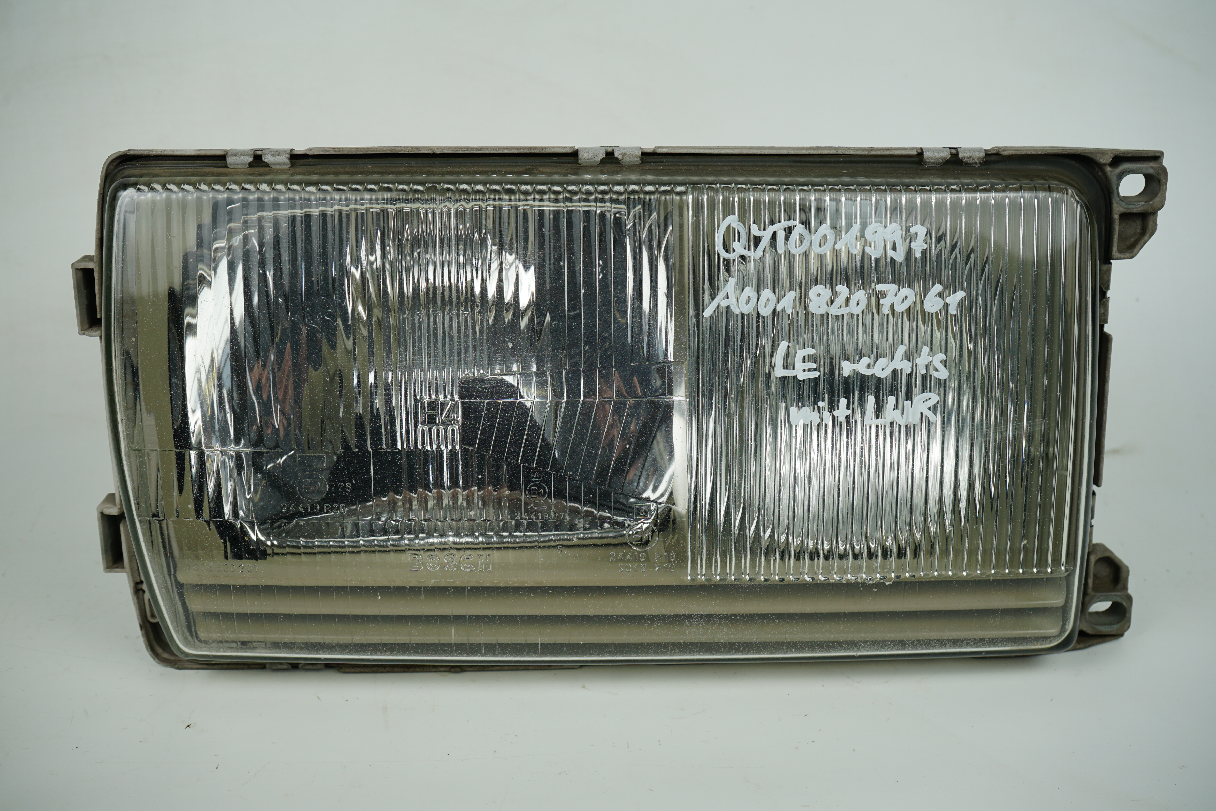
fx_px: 1587
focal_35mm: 47
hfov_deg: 41.9
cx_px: 608
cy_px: 406
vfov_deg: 28.6
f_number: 7.1
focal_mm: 47
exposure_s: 1/200
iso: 200
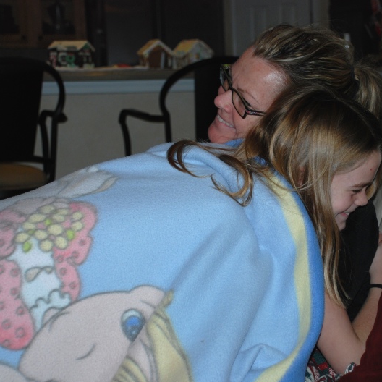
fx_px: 1061
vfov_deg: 20.4
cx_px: 246
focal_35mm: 85
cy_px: 193
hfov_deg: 20.4
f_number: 4.8
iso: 200
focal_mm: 44
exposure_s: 1/60
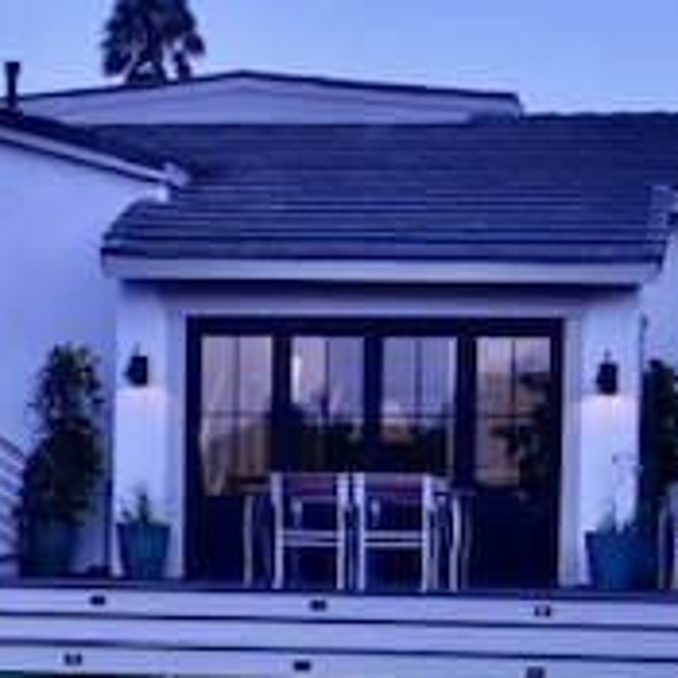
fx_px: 2782
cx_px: 240
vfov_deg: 13.7
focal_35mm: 126
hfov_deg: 13.9
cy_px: 703
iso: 140
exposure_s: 1/60
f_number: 5
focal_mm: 27
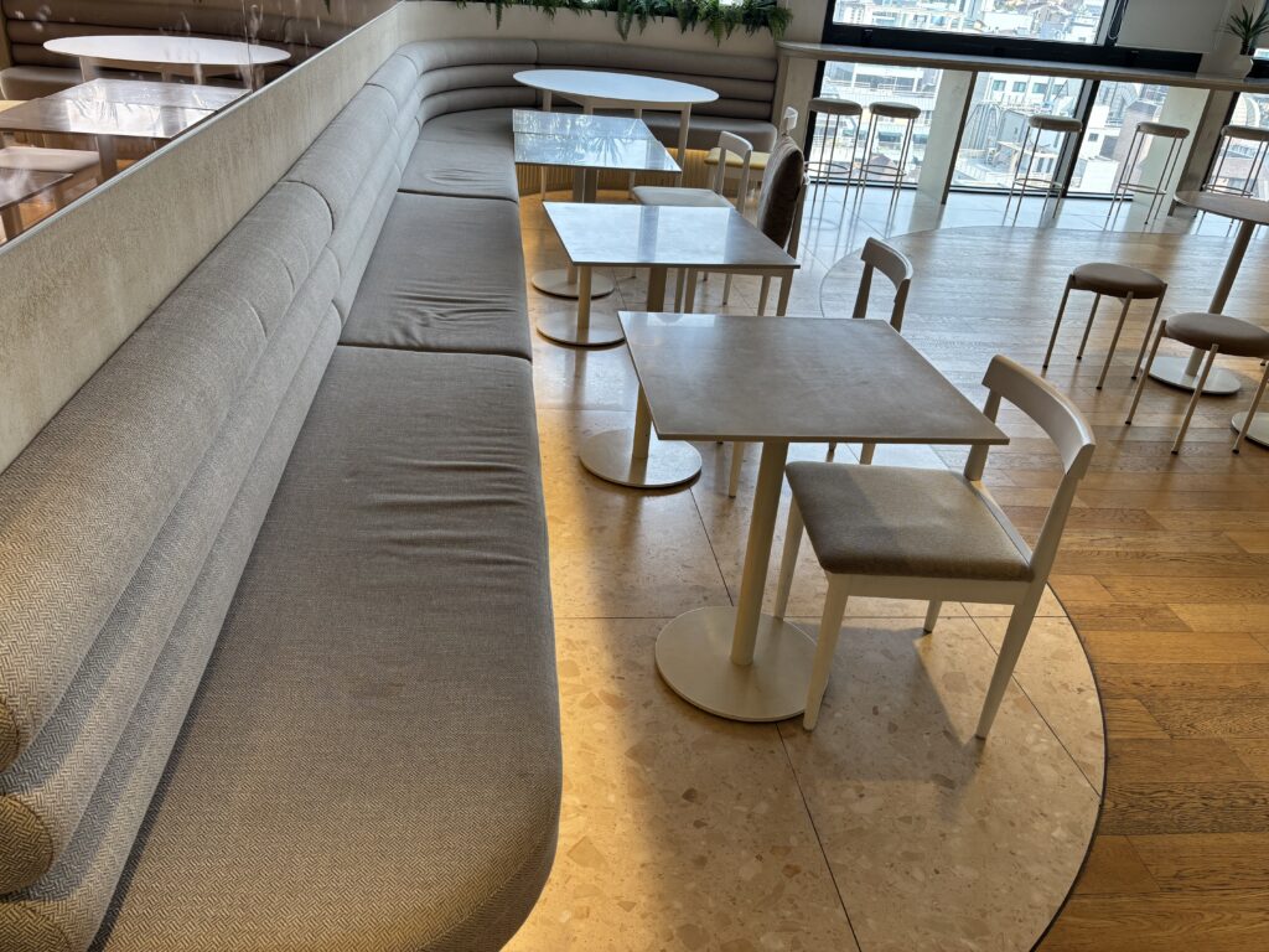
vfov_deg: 53.1
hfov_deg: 67.3
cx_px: 634
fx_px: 953
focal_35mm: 26
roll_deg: -4.8
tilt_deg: -28.0
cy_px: 476
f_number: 1.6
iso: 64
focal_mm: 5.96
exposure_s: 1/166
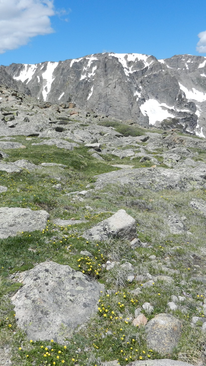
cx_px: 68
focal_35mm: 37
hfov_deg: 31.7
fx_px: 359
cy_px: 185
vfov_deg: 54.0
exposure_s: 1/500
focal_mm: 4.5
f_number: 7
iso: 160
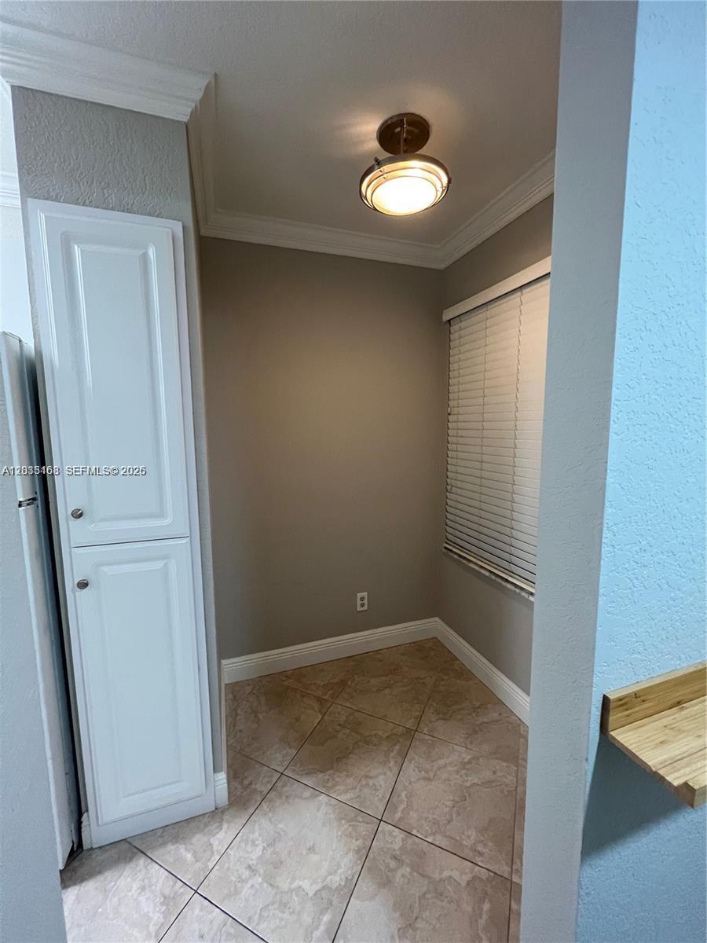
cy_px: 472
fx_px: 354
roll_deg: +0.7
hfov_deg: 89.9
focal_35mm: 13
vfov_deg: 106.2
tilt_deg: -6.2
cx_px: 354
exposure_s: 1/60
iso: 400
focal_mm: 1.57
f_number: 1.8
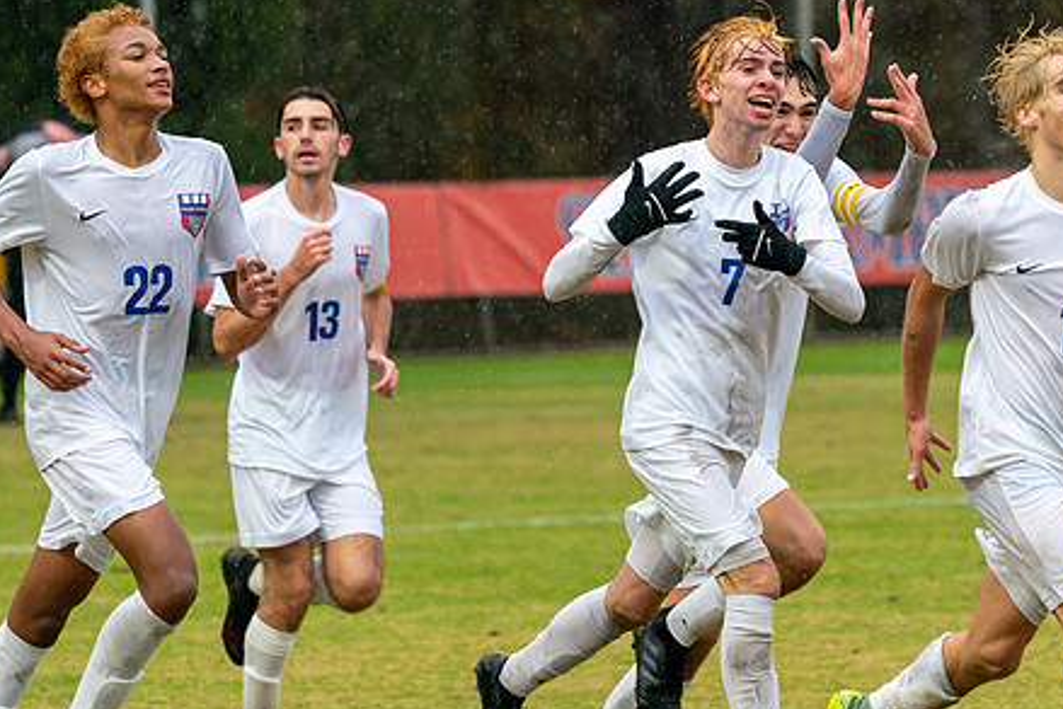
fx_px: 11430
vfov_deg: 3.6
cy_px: 327
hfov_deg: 5.3
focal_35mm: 387
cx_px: 768
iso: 3200
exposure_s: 1/1000
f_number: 5.6
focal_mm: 247
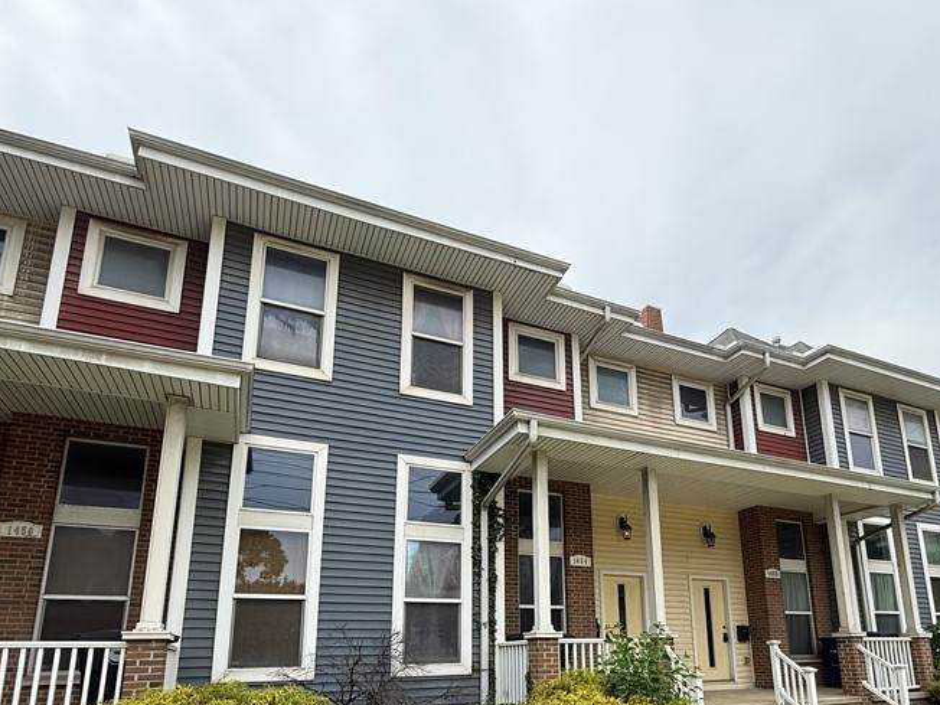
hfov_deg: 75.9
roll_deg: +1.2
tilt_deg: +13.0
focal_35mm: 22
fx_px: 597
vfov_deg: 58.0
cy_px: 528
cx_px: 542
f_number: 2.2
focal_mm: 2.22
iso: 64
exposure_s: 1/1167
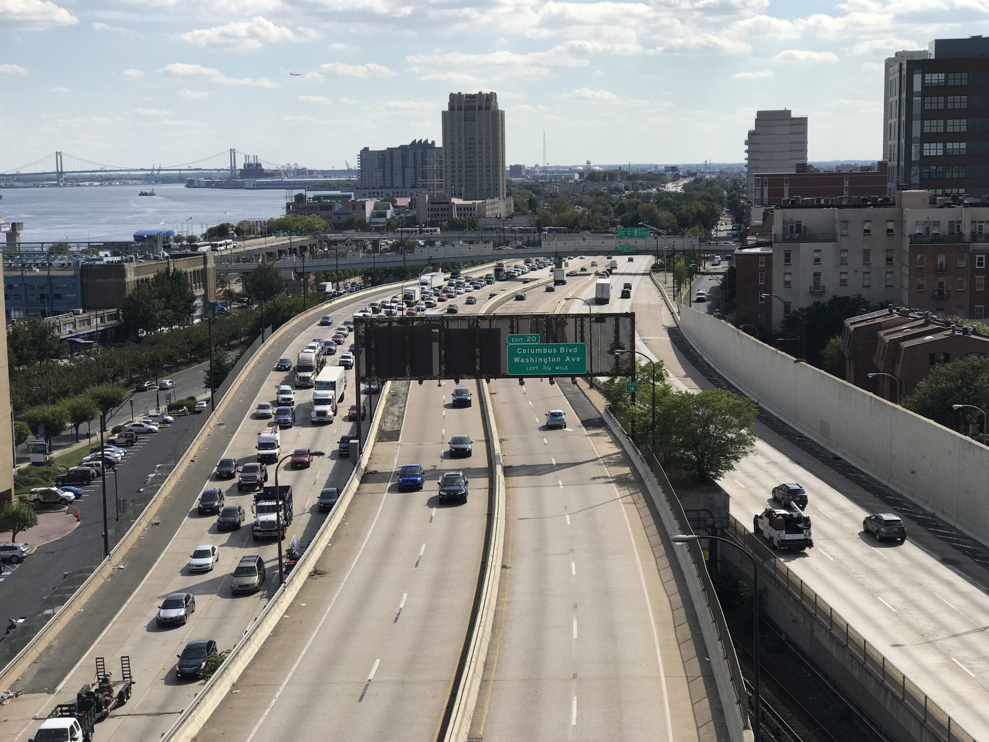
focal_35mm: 57
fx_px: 1629
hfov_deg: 33.8
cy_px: 371
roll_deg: +1.1
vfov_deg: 25.7
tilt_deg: -8.9
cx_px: 494
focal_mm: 6.6
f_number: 2.8
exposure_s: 1/1368
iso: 20
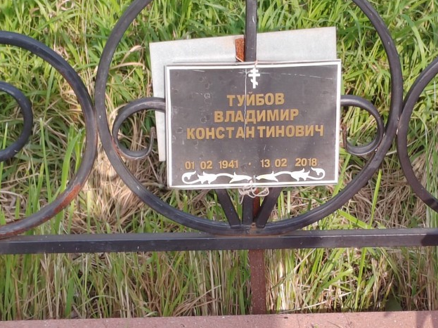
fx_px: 1543
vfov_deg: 12.1
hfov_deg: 16.1
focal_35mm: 122
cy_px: 171
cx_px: 276
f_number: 1.9
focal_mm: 5.52
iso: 100
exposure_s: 1/450
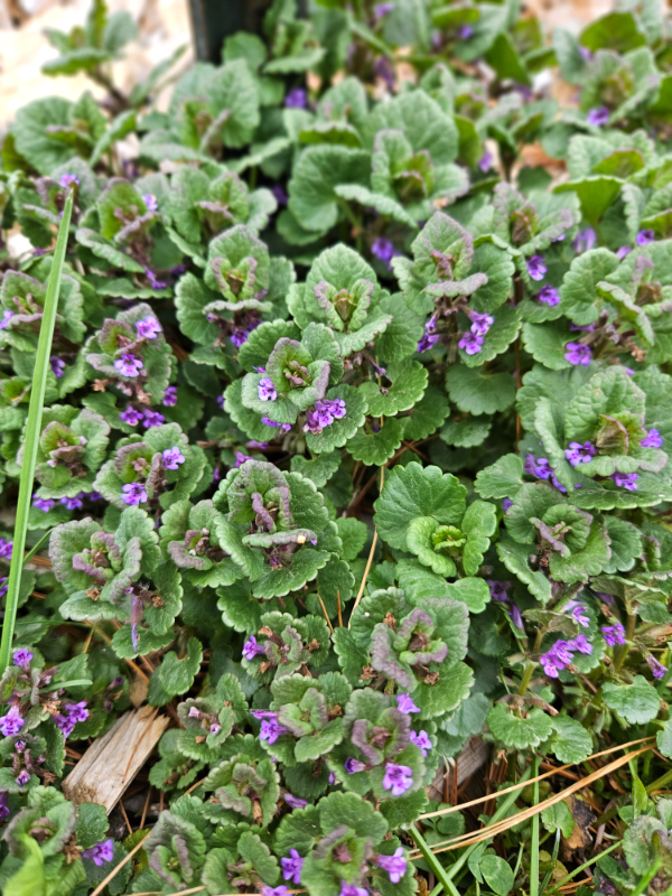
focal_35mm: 23
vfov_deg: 73.9
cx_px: 336
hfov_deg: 58.9
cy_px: 448
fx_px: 595
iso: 40
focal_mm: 5.4
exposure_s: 1/120
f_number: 1.8
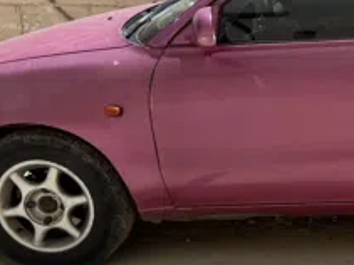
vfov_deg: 18.6
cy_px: 168
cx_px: 466
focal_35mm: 79
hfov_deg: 22.1
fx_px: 807
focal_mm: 5.7
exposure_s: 1/6211
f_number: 1.5
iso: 50
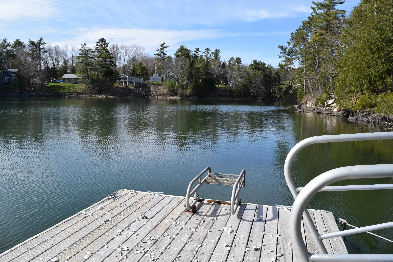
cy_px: 131
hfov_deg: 67.4
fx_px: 295
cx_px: 196
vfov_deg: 47.9
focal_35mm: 27
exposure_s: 1/400
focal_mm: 18
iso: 200
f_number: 10
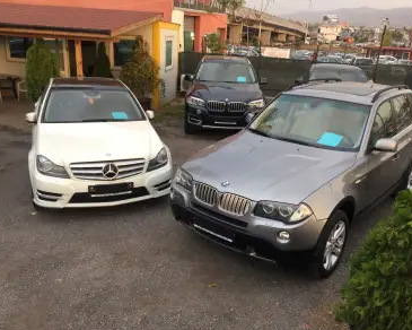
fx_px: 378
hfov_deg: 57.1
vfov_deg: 47.1
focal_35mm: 31
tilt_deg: -22.1
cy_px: 168
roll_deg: -4.5
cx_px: 218
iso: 40
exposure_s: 1/50
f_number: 2.2
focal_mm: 4.15
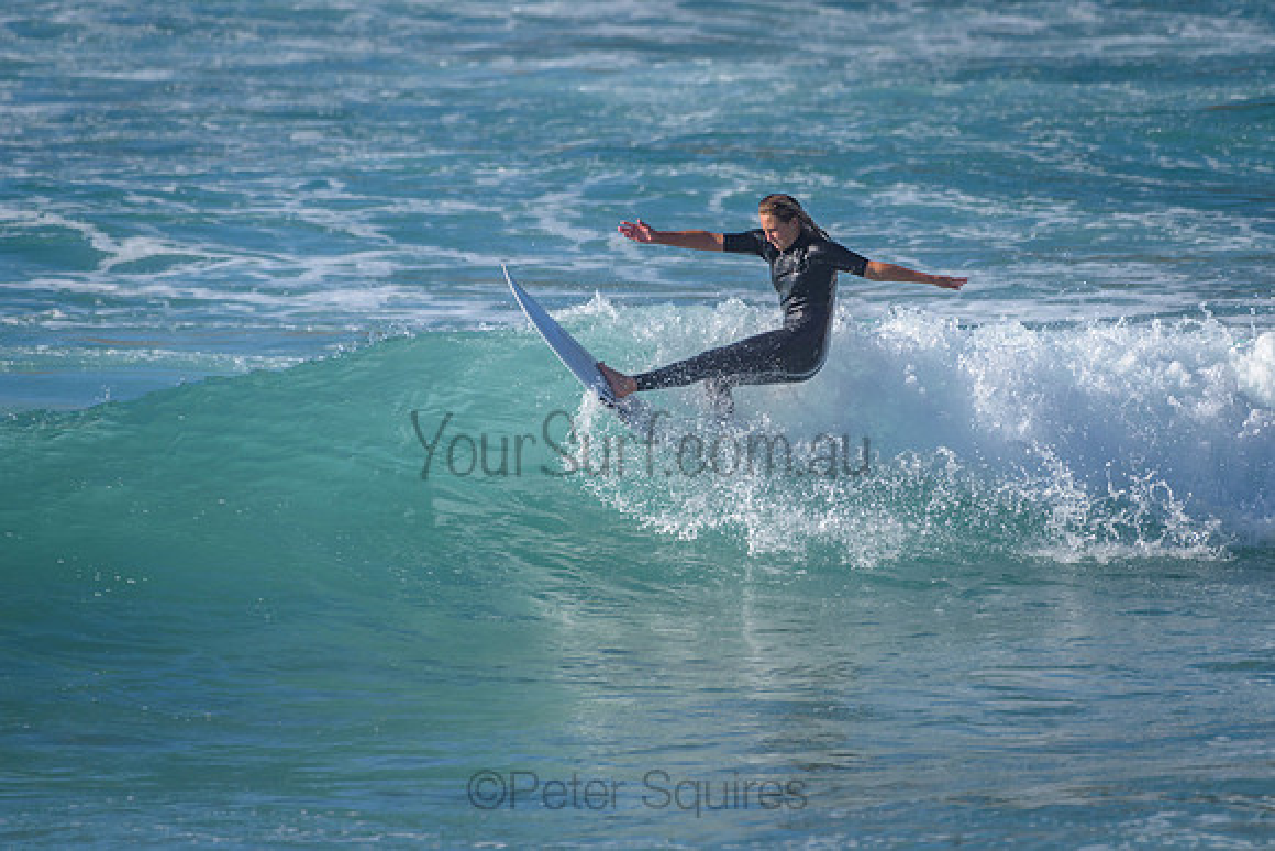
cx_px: 732
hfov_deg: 3.4
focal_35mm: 613
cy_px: 330
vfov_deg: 2.2
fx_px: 21708
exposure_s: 1/2000
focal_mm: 500
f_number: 5.6
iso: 180
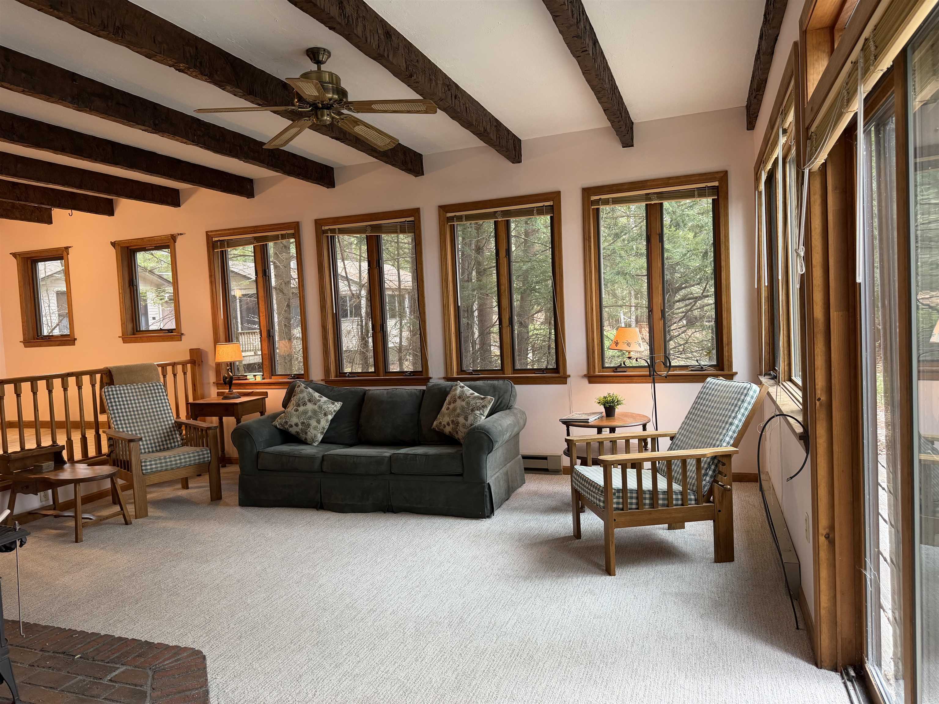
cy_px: 352
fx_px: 651
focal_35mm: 24
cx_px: 470
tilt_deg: -2.6
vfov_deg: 56.8
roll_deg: +2.9
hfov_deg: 71.6
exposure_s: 1/60
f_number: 1.78
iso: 160
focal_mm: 6.76
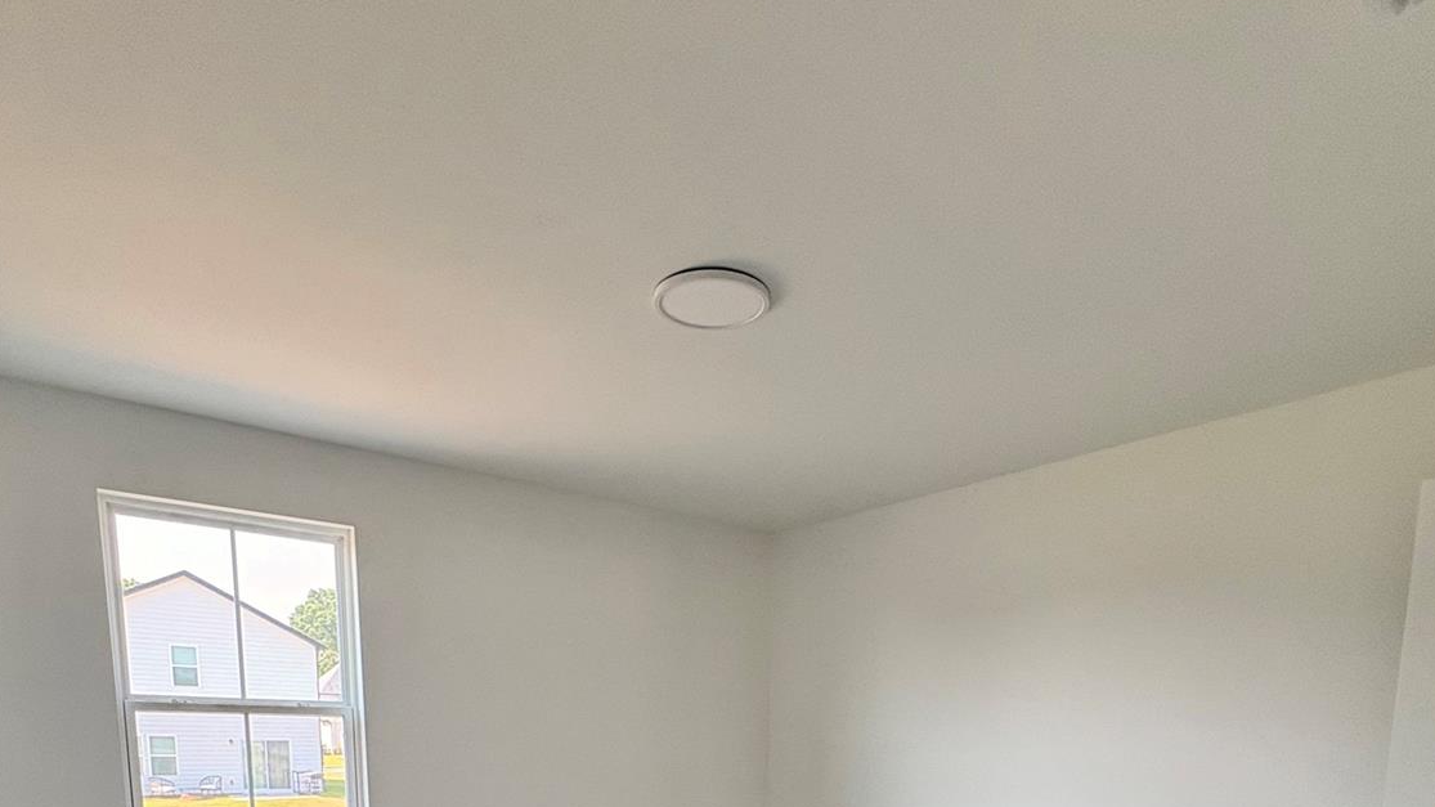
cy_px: 865
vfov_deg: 43.1
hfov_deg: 83.8
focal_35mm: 21
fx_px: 799
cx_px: 711
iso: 100
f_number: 2.2
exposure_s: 1/99
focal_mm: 2.22
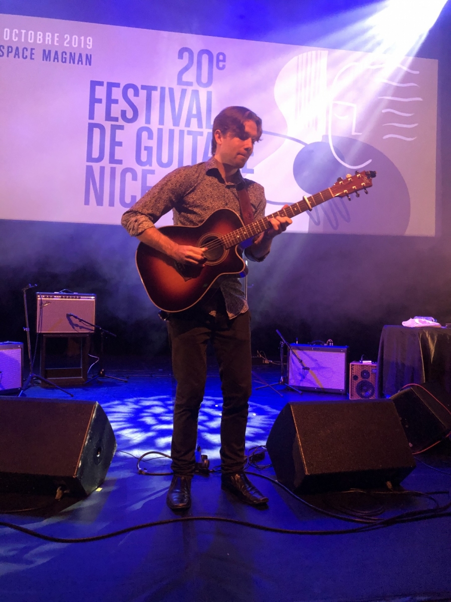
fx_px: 486
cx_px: 226
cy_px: 301
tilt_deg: +2.7
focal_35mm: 28
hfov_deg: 49.7
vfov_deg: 63.4
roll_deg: -0.1
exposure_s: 1/14
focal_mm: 3.99
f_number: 1.8
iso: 100
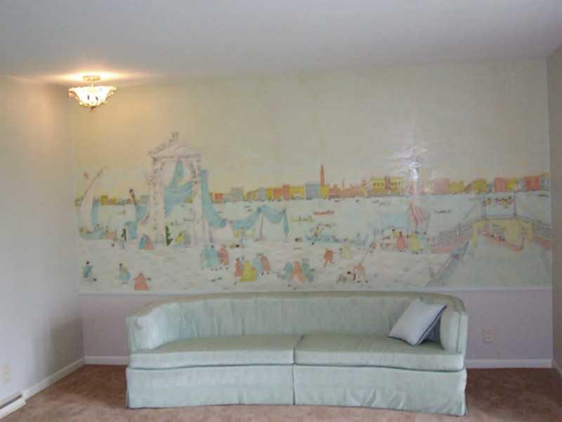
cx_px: 281
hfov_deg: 42.1
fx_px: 731
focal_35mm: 45
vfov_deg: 32.2
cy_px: 211
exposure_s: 1/47.1
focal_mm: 7.46
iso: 252
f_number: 3.1
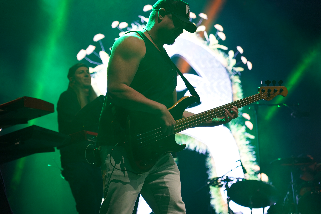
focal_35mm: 105
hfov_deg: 19.5
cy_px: 107
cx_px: 160
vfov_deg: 13.0
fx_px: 936
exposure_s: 1/160
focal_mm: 105
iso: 500
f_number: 4
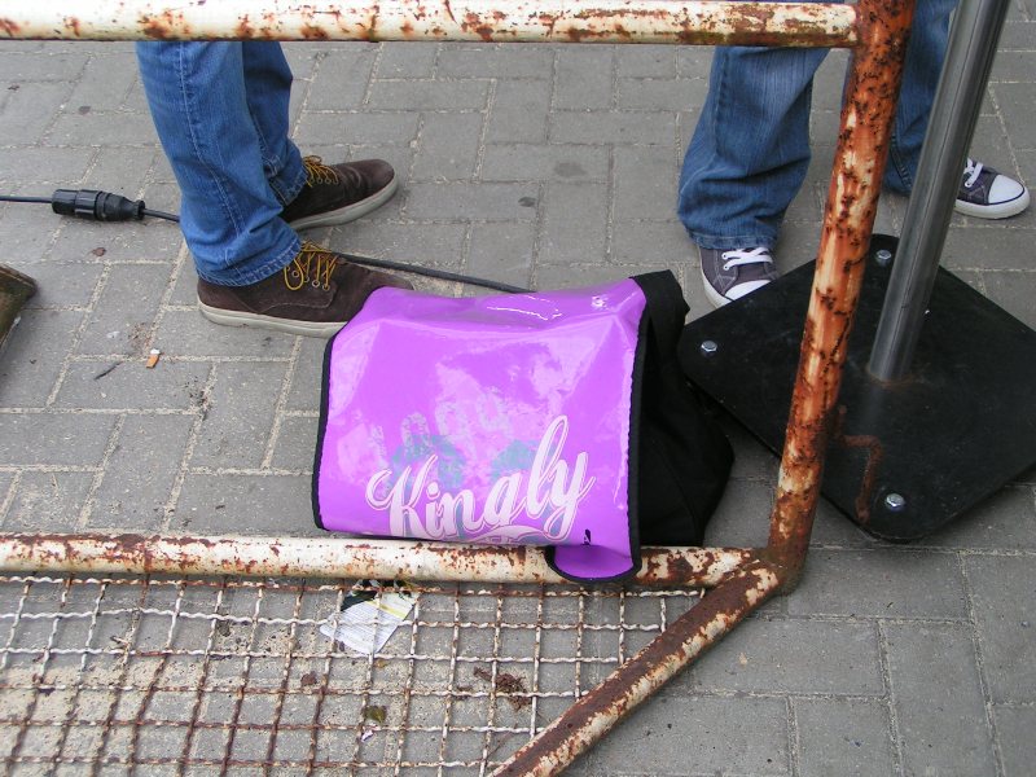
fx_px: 1407
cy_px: 388
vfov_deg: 30.9
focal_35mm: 47
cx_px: 518
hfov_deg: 40.4
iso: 50
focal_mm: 7.3
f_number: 3.5
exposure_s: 1/50
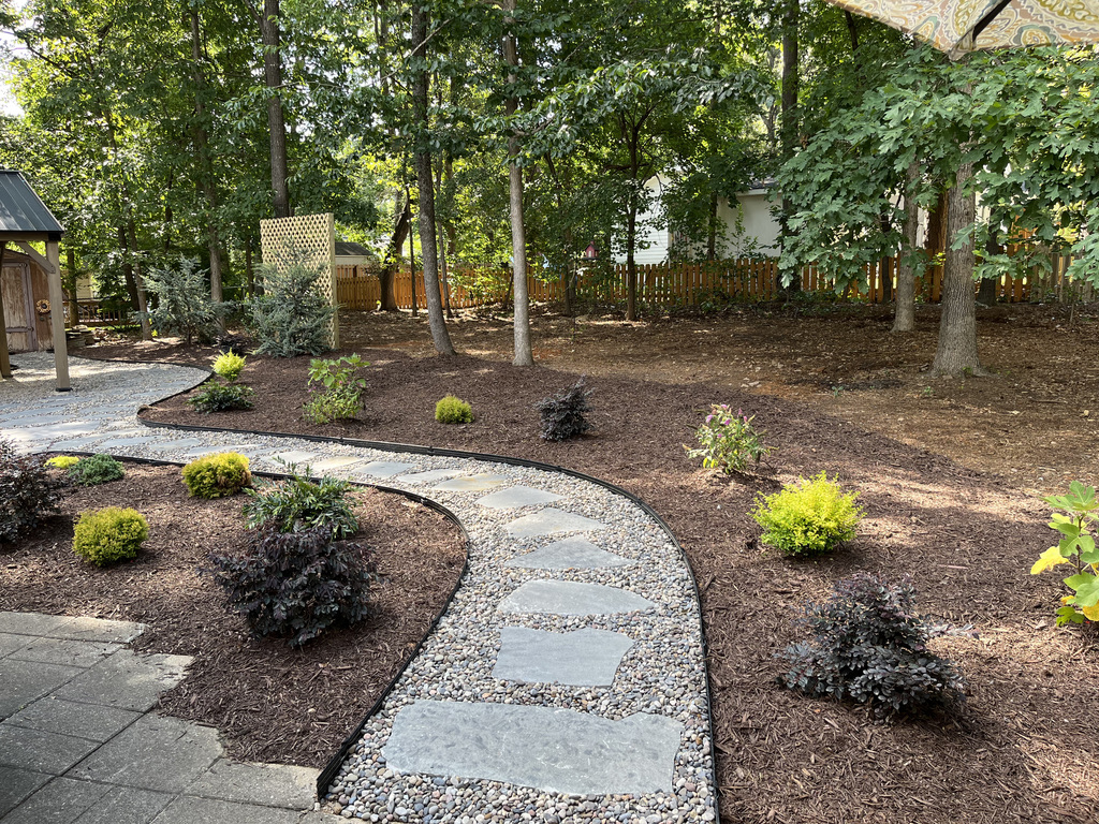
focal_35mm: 26
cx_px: 550
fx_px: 825
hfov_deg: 67.3
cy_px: 412
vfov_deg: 53.1
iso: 40
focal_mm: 5.1
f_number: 1.6
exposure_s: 1/234
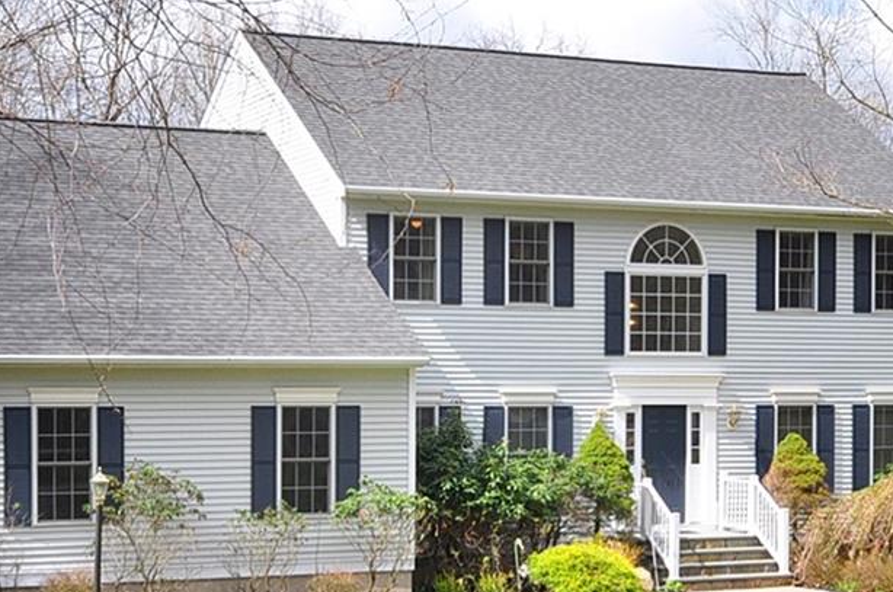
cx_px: 364
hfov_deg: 39.5
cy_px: 375
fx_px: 1238
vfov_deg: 26.8
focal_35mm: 50
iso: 320
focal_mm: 20
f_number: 9
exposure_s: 1/400
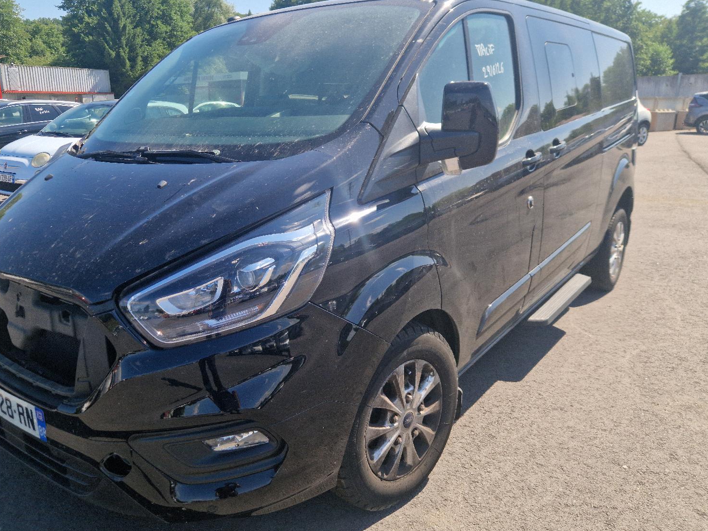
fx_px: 573
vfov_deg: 49.7
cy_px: 246
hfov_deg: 63.1
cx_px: 302
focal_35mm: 28
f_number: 1.8
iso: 50
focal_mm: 5.4
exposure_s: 1/1000
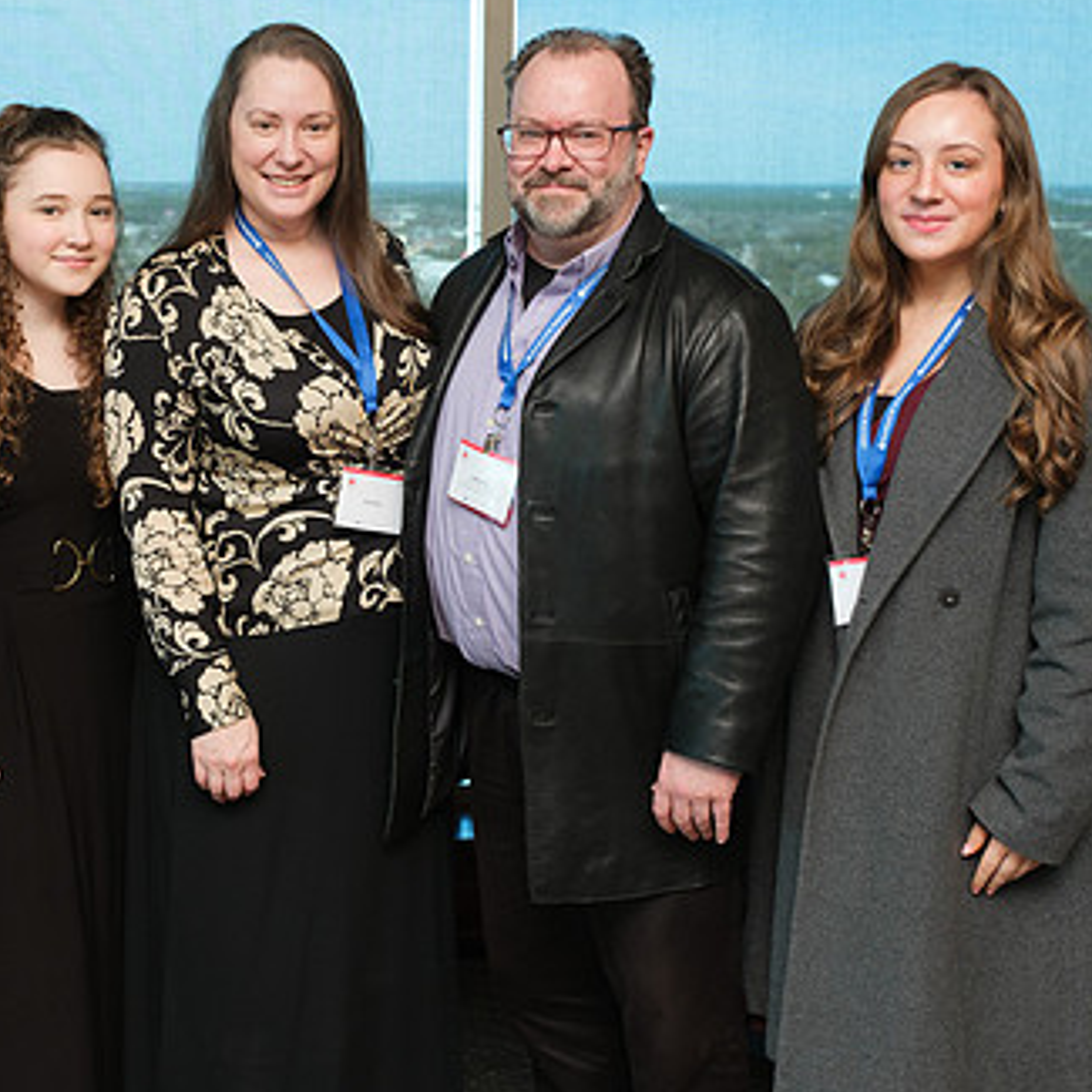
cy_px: 462
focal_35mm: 50
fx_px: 1785
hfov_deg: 33.8
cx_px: 400
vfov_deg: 34.0
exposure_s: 1/125
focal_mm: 22
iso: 640
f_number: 4
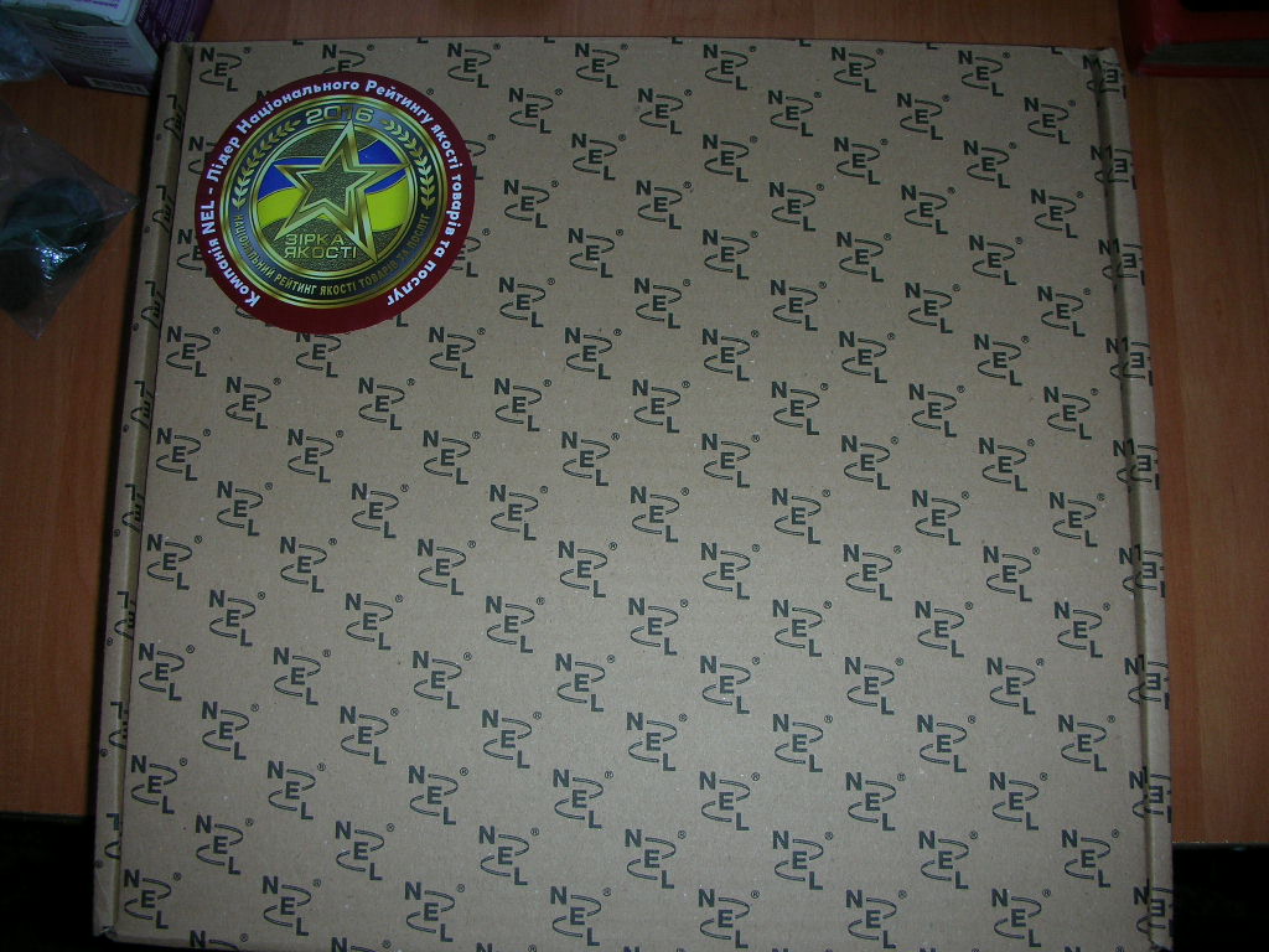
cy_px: 476
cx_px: 634
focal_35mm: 35
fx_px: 1283
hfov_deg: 52.6
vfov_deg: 40.7
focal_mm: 5.8
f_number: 3
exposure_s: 1/60.1
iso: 50
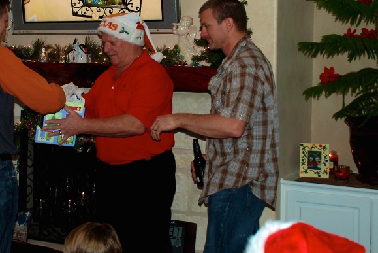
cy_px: 70
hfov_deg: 29.0
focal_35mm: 69
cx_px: 129
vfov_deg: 19.7
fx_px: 725
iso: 200
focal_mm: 26
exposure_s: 1/60
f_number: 4
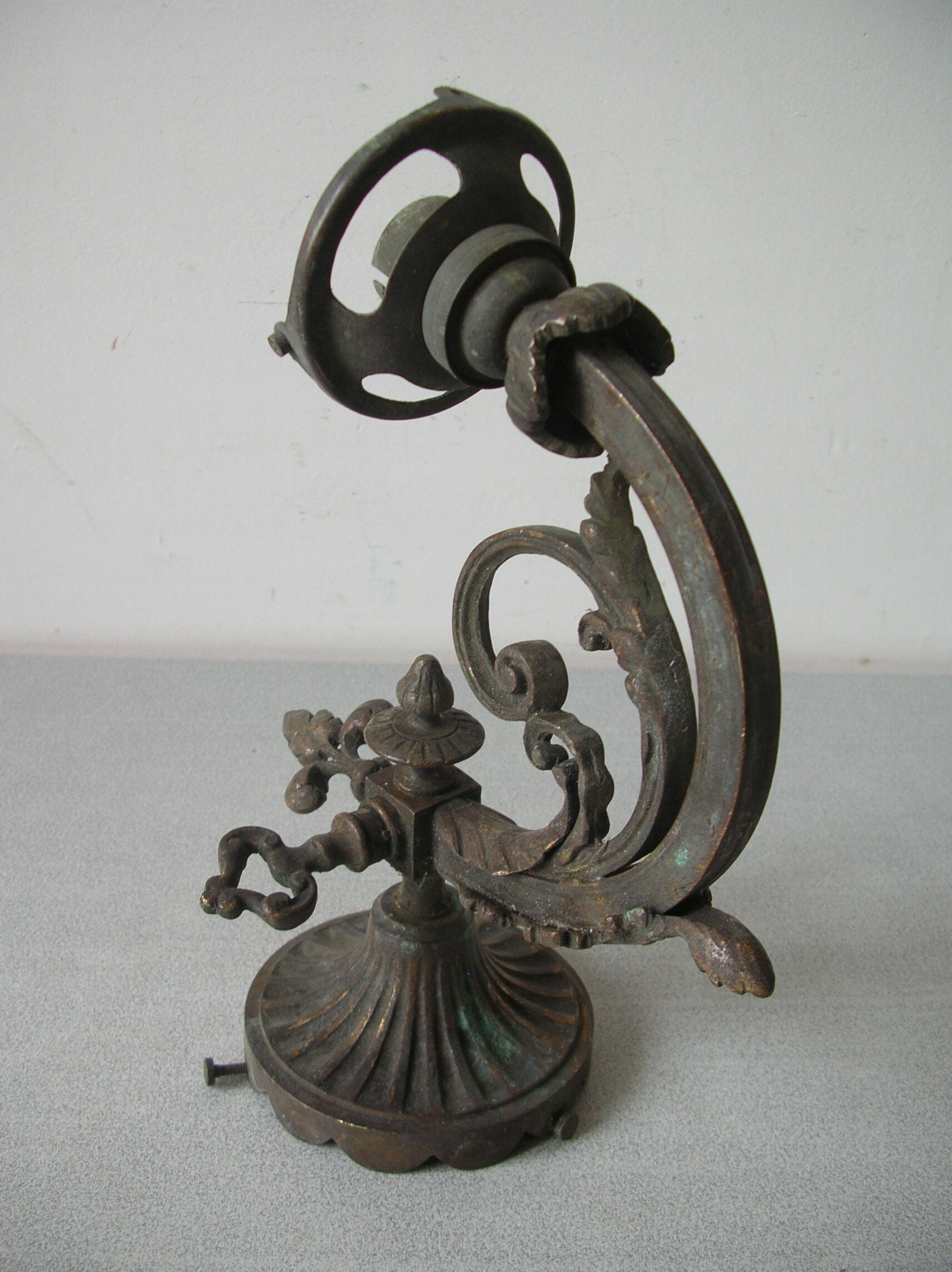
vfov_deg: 52.7
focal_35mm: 35
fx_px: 1285
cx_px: 476
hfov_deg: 40.6
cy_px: 636
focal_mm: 5.8
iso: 50
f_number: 2.8
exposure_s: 1/18.2
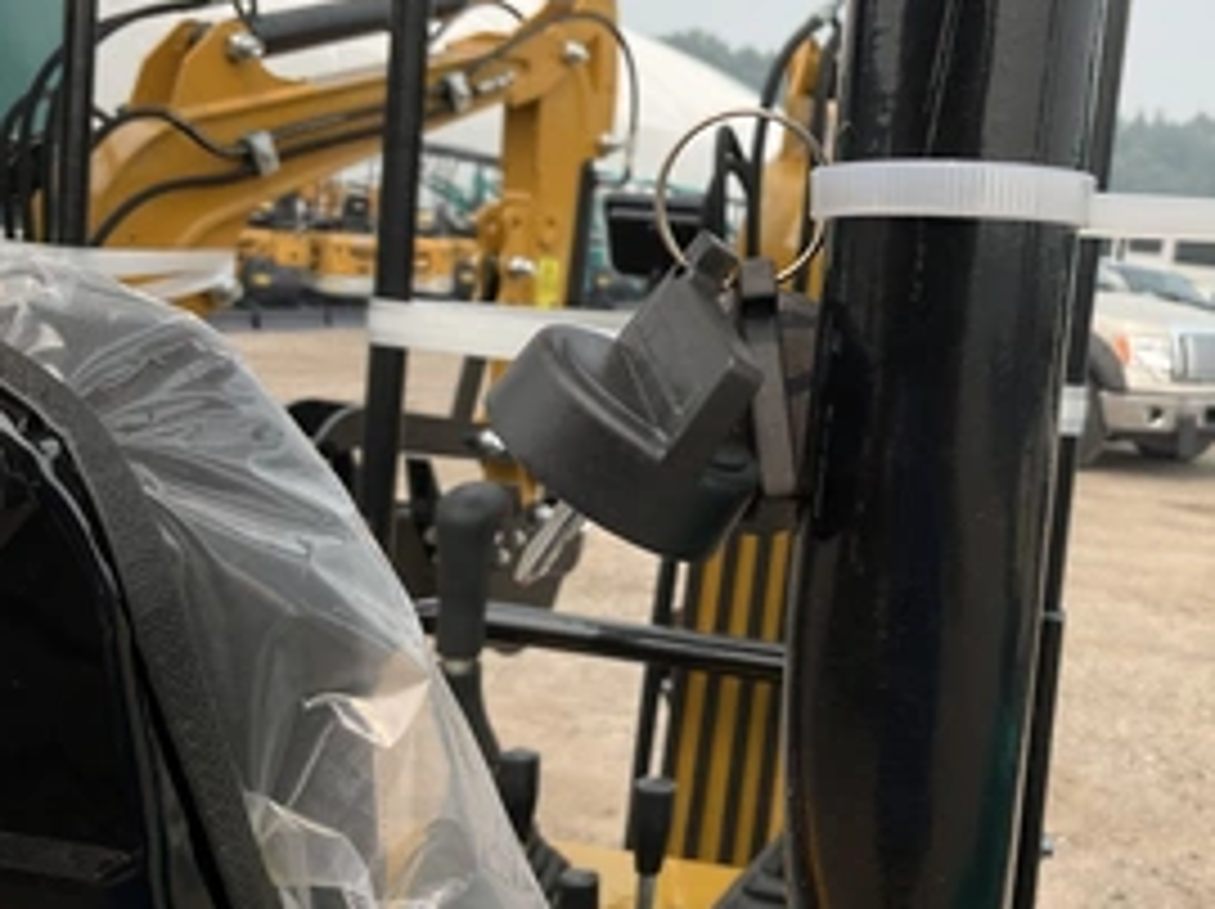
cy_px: 446
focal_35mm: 43
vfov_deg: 33.5
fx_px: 1508
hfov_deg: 43.2
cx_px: 819
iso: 25
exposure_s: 1/1451
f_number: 1.8
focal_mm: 3
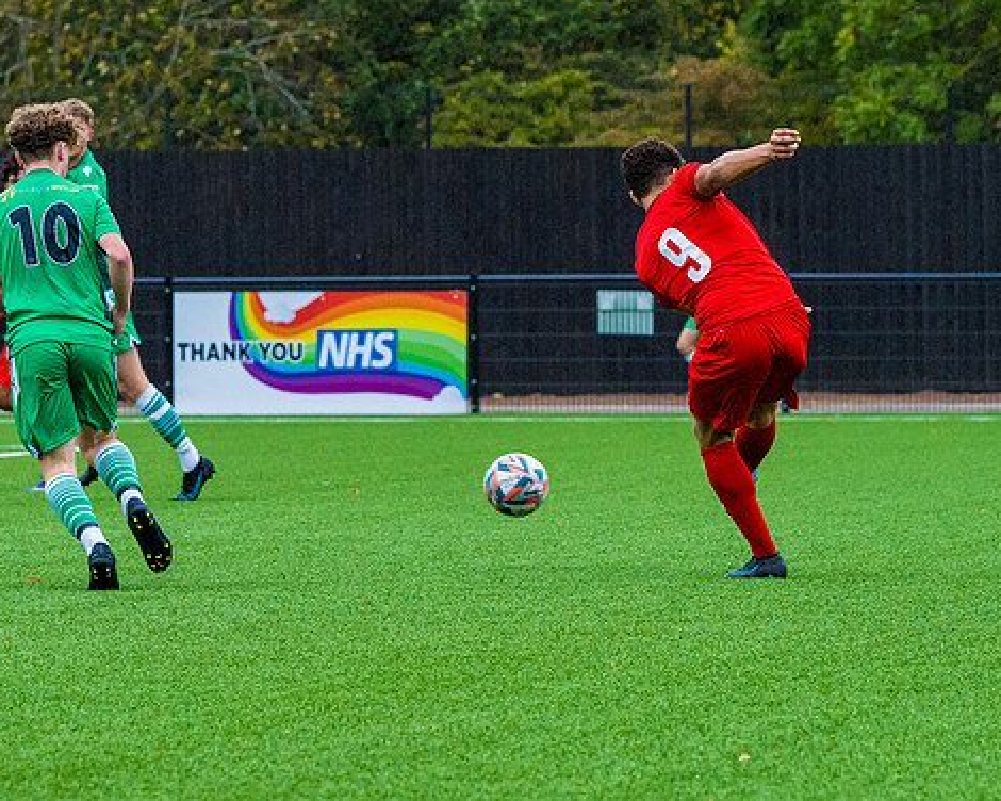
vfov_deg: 5.2
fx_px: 8799
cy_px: 264
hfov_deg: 6.5
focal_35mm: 297
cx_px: 522
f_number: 4
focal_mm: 105
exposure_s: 1/2000
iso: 1000
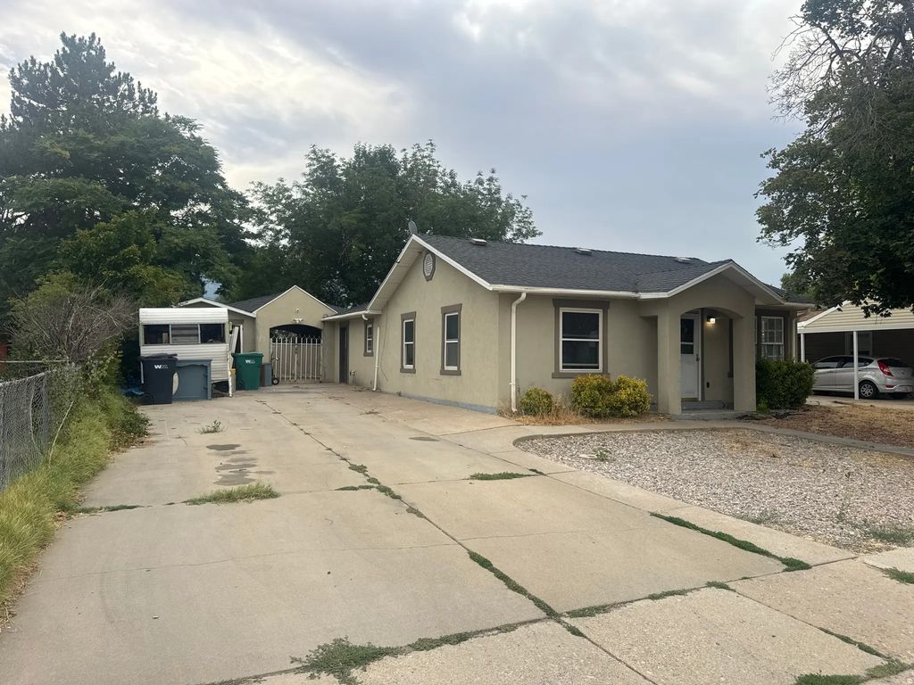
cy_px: 342
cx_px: 457
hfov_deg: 71.6
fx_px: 634
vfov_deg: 56.8
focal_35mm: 24
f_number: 1.78
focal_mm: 6.76
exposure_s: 1/3096
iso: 80
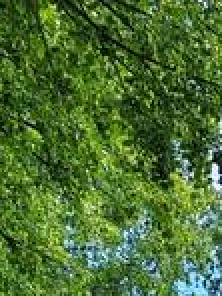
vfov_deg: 9.7
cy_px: 748
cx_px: 486
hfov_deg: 7.9
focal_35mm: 176
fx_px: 1505
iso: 50
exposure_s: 1/390
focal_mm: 6.12
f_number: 1.9
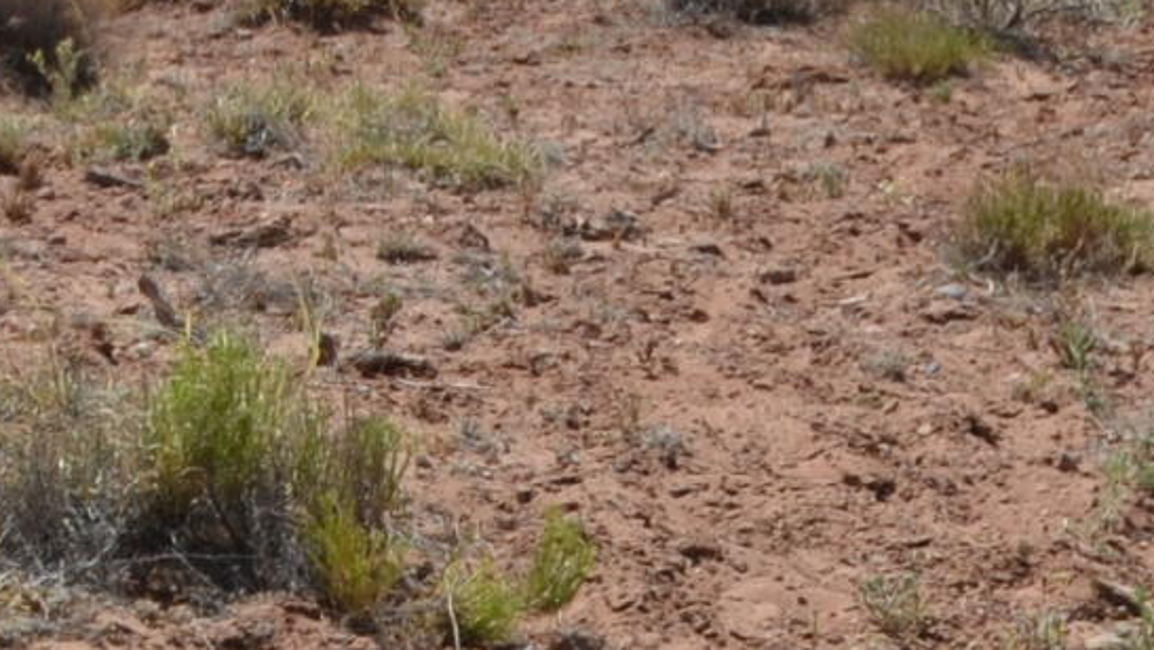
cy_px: -158
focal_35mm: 224
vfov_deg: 5.4
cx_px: -207
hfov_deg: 9.5
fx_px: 6856
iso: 100
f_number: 8
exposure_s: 1/250
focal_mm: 26
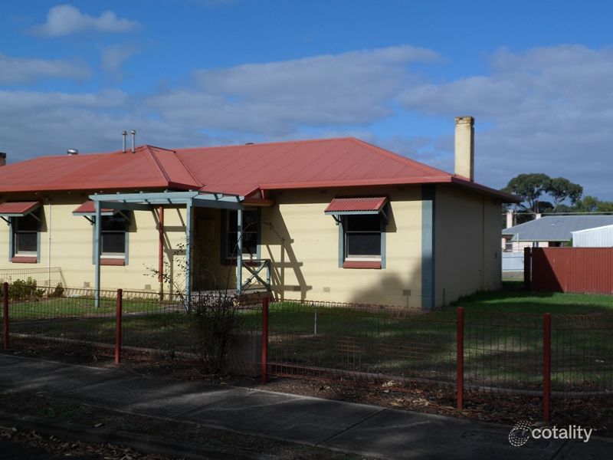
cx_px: 306
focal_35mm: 42
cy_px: 230
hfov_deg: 44.8
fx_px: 744
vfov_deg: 34.3
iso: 80
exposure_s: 1/180
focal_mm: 6.5
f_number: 11.3
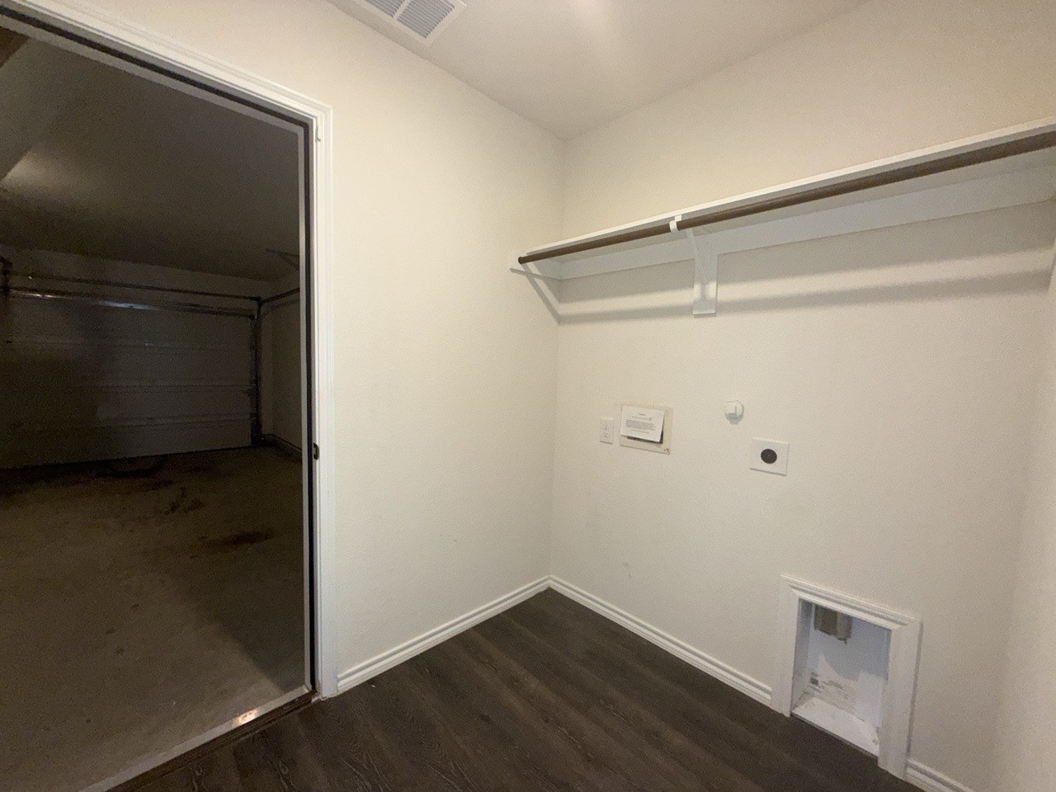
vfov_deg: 85.7
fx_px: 427
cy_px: 396
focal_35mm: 14
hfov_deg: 102.1
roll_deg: -2.9
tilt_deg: -4.3
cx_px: 528
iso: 100
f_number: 2.2
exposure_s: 1/60
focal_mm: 2.22
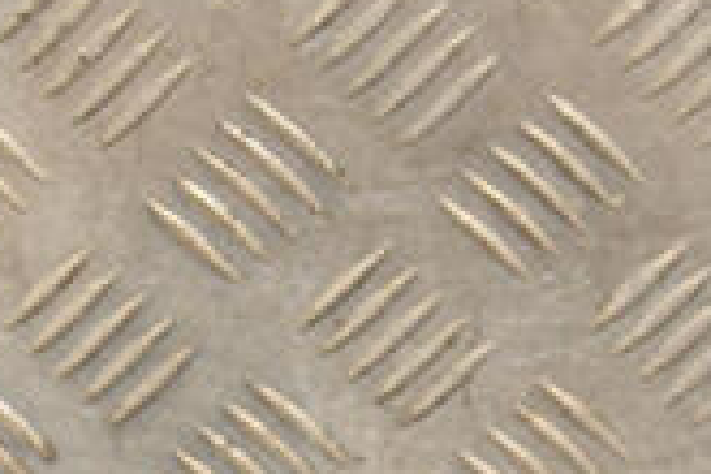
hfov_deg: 7.6
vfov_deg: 5.0
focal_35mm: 272
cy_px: 801
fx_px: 5372
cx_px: 194
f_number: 5
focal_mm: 50
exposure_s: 1/160
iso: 800
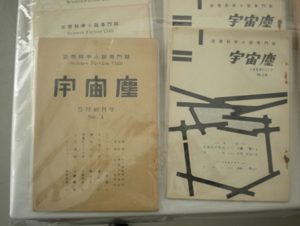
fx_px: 356
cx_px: 150
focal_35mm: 41
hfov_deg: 45.8
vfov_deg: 35.2
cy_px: 113
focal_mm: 7.4
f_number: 3.5
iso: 80
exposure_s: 1/60.2
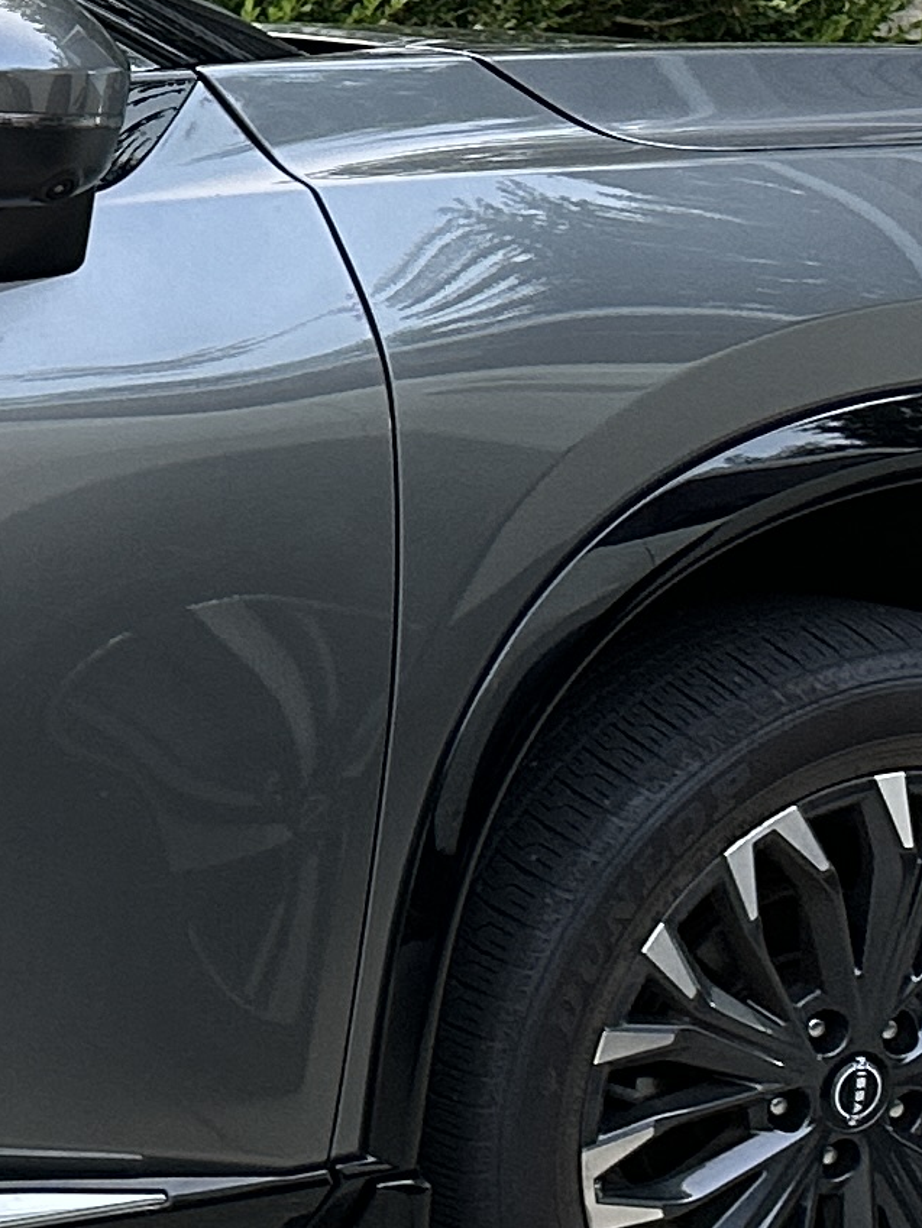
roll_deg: +1.1
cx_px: -1418
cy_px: 742
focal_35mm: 114
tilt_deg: -13.0
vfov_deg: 17.2
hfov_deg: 10.7
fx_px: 4048
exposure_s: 1/121
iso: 200
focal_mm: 6.86
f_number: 1.78
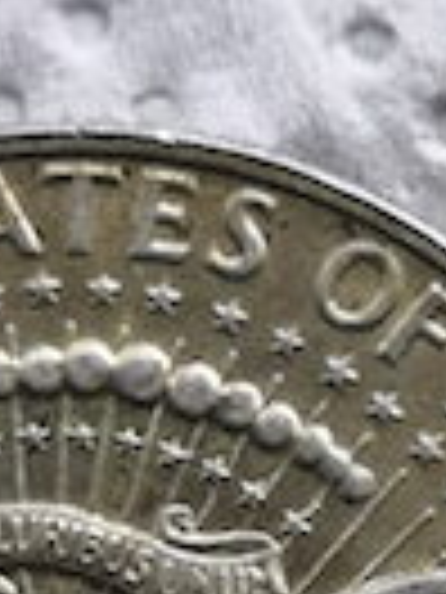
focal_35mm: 298
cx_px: 99
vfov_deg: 6.6
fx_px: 5119
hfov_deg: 5.0
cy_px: 788
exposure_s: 1/378
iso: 50
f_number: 1.8
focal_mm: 5.58
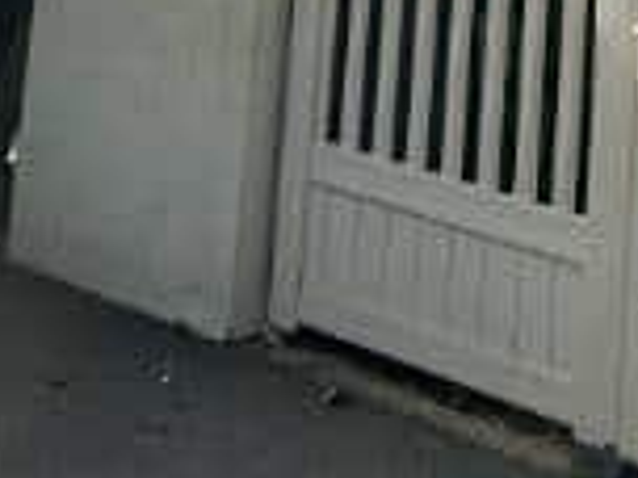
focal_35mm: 116
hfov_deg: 16.8
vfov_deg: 10.9
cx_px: 565
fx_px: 2138
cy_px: -646
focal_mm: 6.9
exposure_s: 1/6211
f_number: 1.8
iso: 80
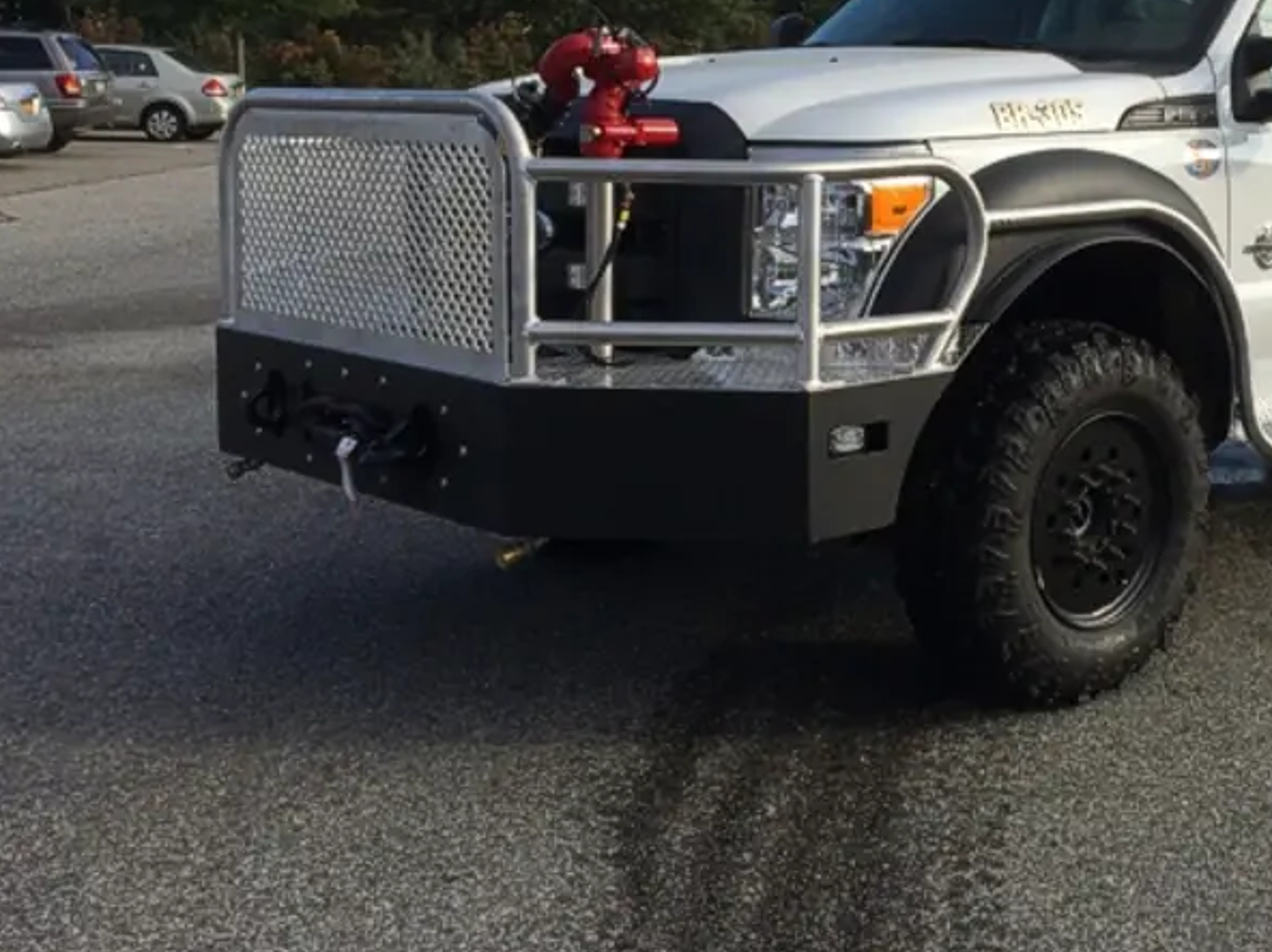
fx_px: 1799
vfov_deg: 29.1
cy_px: 222
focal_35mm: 49
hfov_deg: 37.4
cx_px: 1036
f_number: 2.2
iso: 32
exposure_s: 1/1520
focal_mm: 4.15
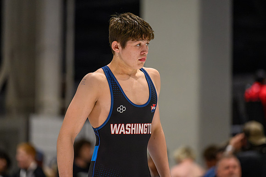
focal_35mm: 262
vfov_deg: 5.2
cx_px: 125
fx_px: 1936
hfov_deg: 7.9
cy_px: 96
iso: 8000
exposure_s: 1/640
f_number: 2.8
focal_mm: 200
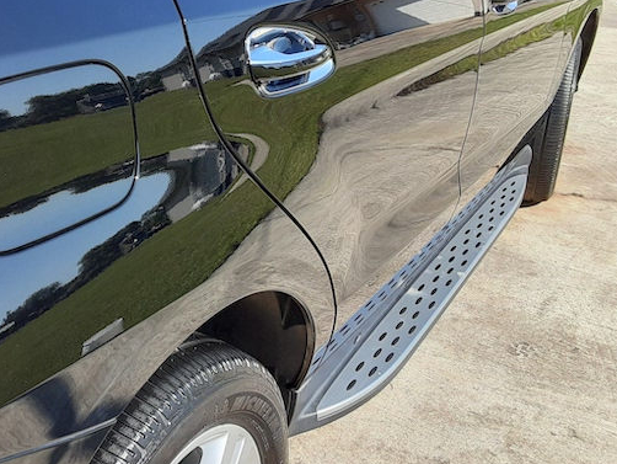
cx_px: 154
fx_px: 767
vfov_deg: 33.5
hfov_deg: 42.5
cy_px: 177
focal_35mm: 43
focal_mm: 2.91
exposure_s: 1/695
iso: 40
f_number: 1.9
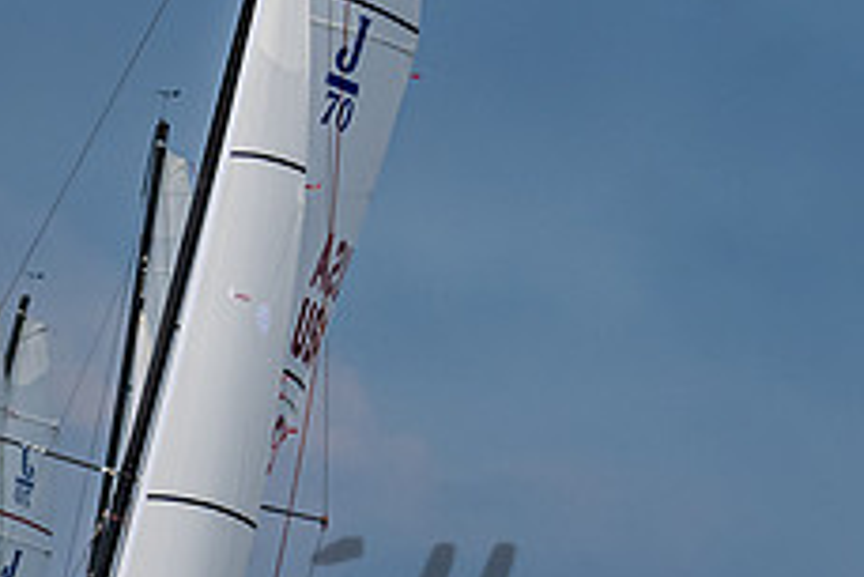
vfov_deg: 2.1
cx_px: -322
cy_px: 1089
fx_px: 15657
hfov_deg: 3.2
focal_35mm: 652
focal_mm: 135
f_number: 6.3
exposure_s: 1/3200
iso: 400
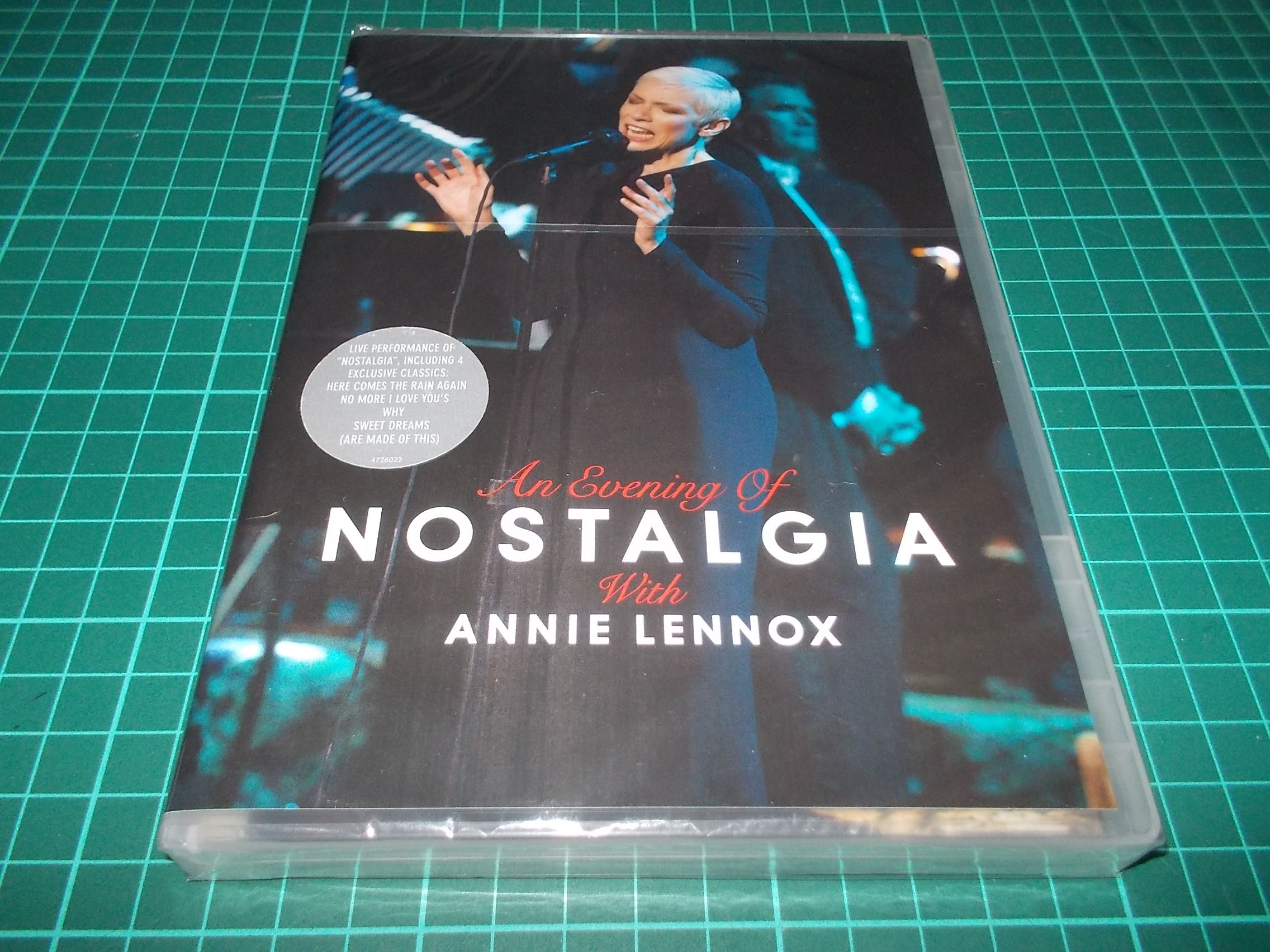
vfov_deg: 48.2
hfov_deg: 61.7
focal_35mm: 29
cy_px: 476
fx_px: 1064
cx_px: 635
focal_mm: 4.1
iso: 200
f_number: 3.3
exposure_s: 1/30
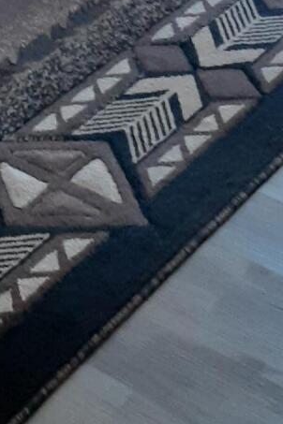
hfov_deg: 10.7
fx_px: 1462
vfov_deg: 13.5
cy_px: -490
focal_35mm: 124
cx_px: -139
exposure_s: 1/60
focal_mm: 3.6
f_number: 1.9
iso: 160
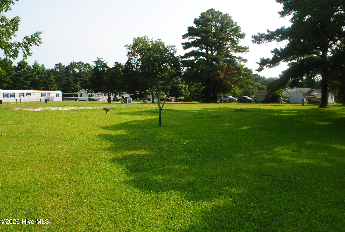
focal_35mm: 33
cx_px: 172
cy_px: 116
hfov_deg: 57.1
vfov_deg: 40.1
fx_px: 317
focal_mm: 22
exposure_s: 1/160
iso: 200
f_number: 9
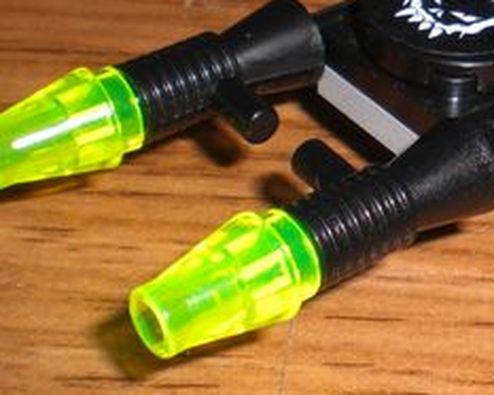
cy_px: 98
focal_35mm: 102
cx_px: 543
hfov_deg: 18.1
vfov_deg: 15.0
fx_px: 1490
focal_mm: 6.3
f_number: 4.4
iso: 50
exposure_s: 1/60
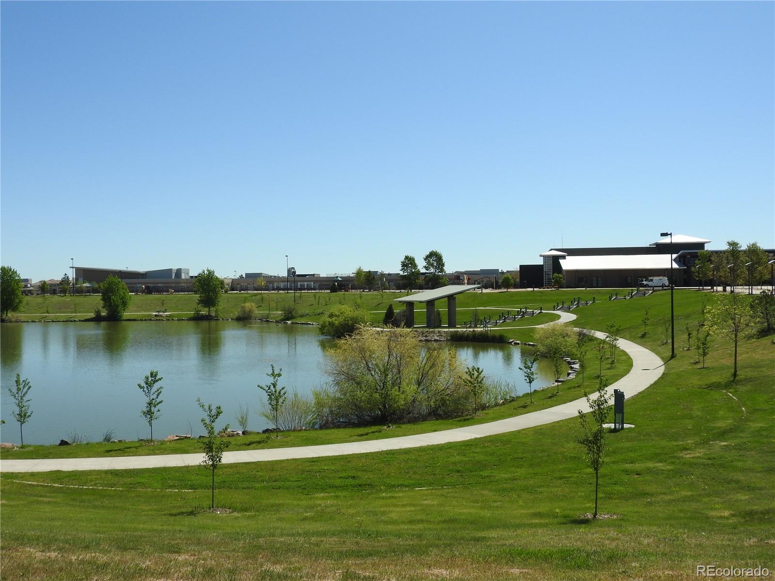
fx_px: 784
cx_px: 388
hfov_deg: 52.6
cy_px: 290
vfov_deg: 40.7
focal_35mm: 35
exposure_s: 1/1600
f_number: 3.8
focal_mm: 6.3
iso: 100
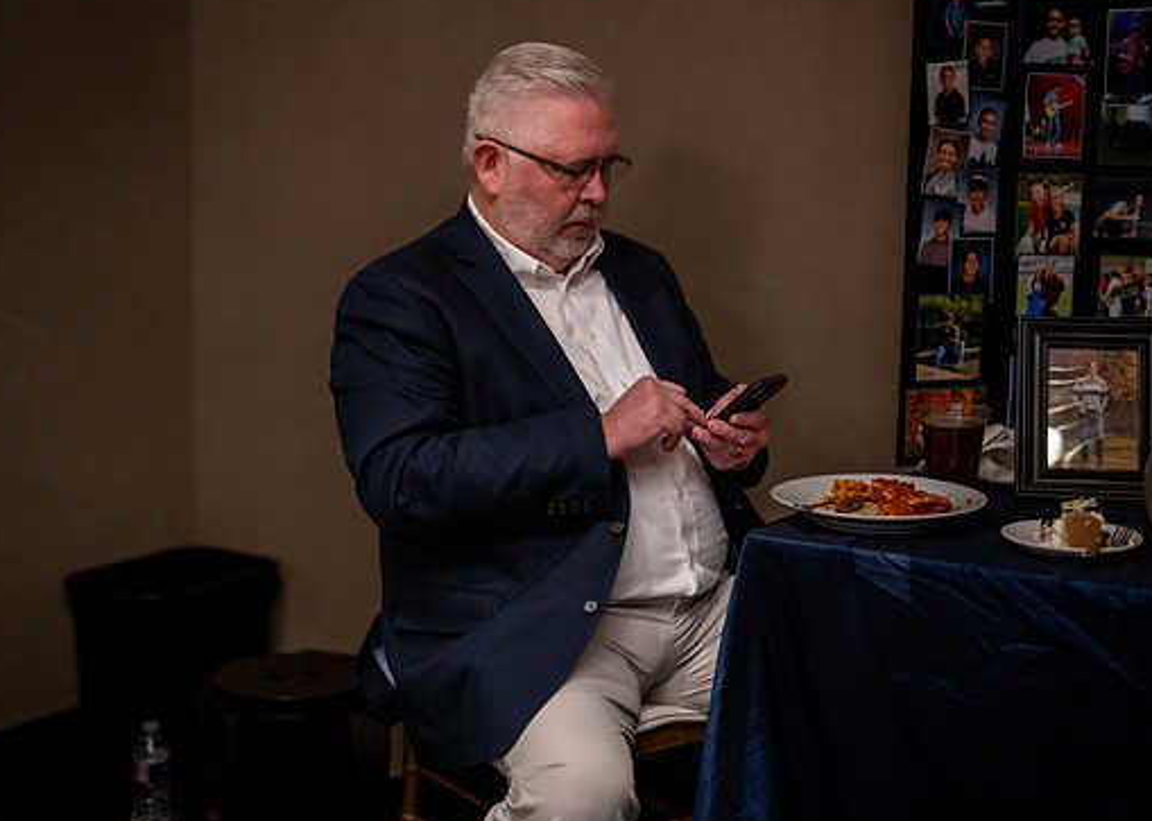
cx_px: 588
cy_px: 398
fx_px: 1995
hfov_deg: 32.2
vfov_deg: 23.3
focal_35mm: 61
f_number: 1.3
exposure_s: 1/320
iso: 1250
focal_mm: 50
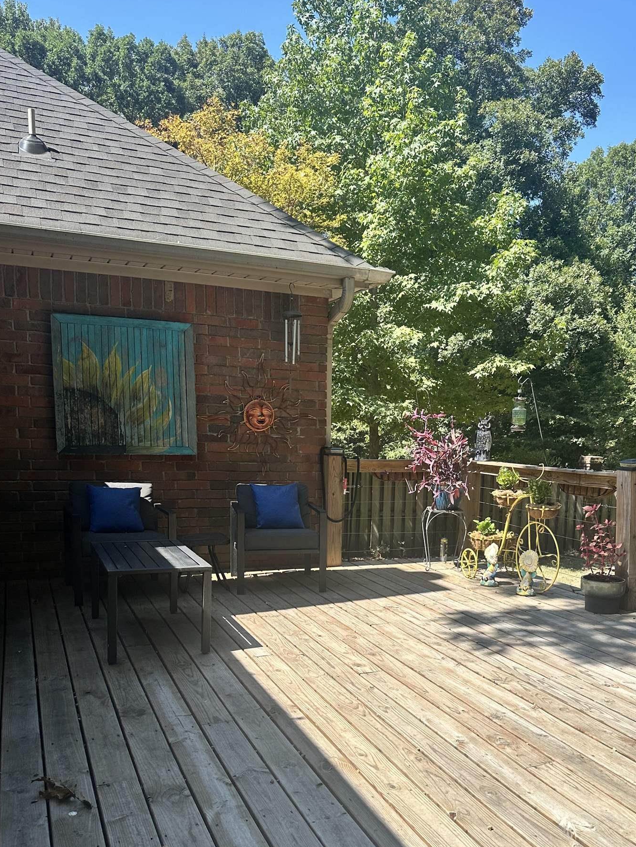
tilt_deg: -7.4
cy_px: 526
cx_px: 370
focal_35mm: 31
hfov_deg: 45.3
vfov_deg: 57.7
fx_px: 759
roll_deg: -1.9
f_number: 1.78
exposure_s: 1/2070
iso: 80
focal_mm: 6.86
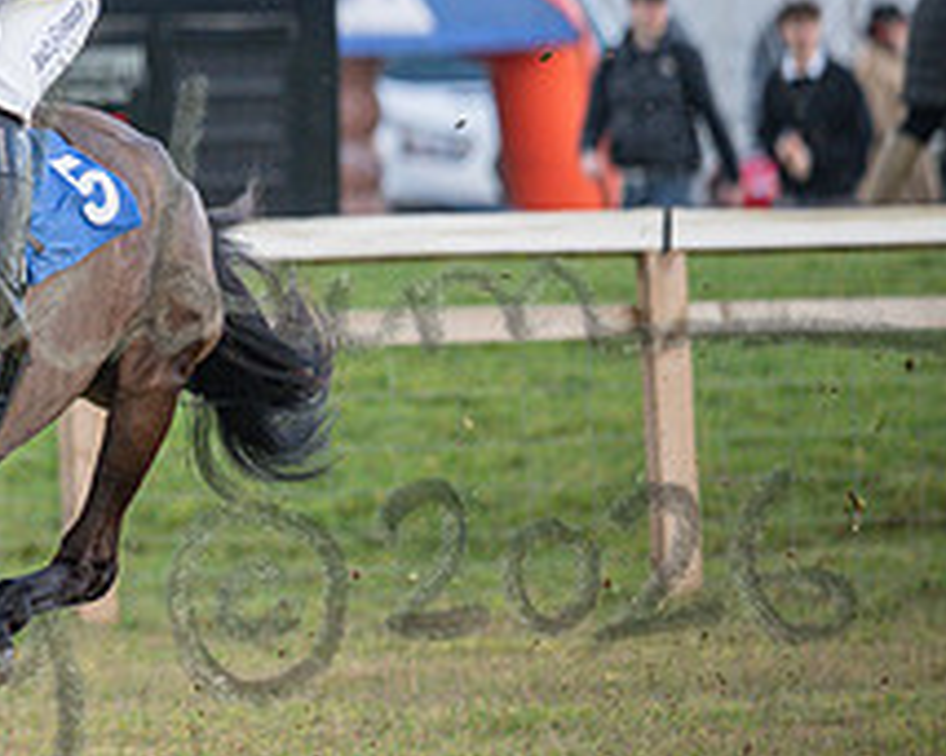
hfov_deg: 1.6
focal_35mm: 1185
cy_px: 133
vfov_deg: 1.3
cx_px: -388
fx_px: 33162
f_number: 5
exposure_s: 1/1250
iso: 800
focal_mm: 400
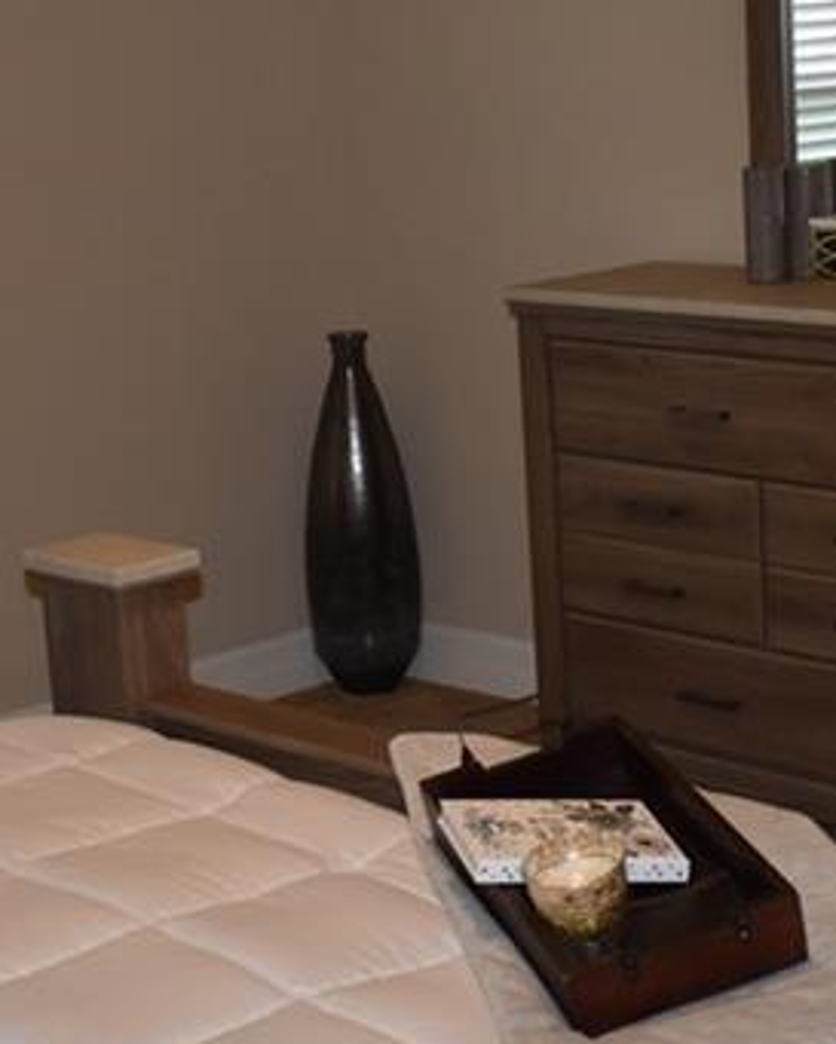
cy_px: 496
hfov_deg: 20.2
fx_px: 2349
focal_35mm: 76
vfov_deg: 25.1
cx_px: 465
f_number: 3.5
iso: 800
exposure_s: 1/160
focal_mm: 18
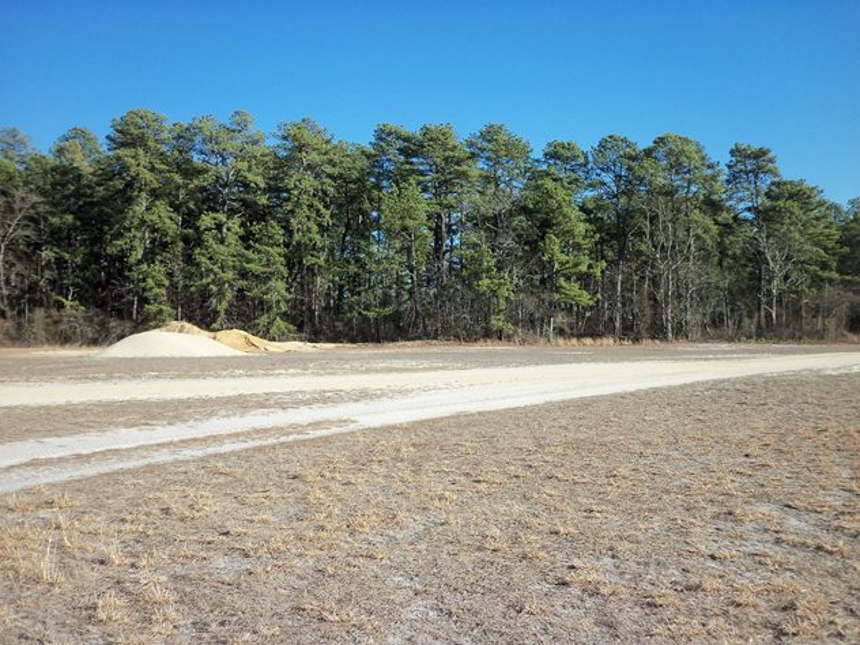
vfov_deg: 41.8
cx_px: 430
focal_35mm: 34
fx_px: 845
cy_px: 322
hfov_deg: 54.0
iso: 80
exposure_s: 1/800
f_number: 2.9
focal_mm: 5.7
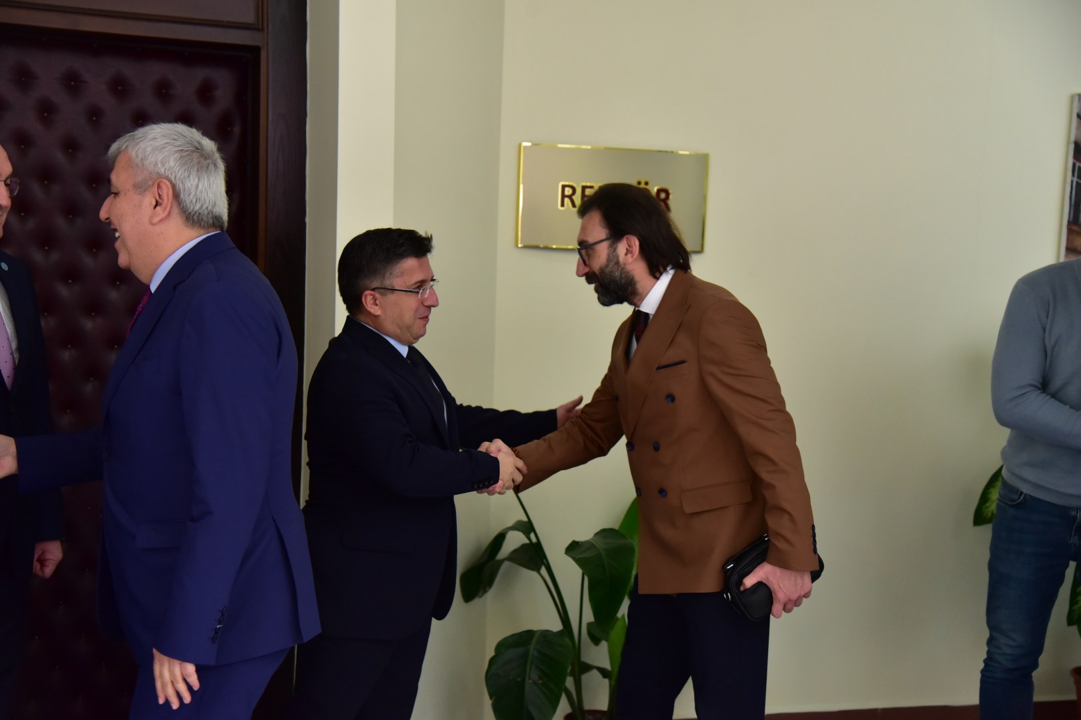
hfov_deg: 38.2
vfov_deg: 26.0
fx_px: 1561
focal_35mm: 52
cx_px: 540
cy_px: 360
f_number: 4
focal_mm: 52
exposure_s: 1/250
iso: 2500
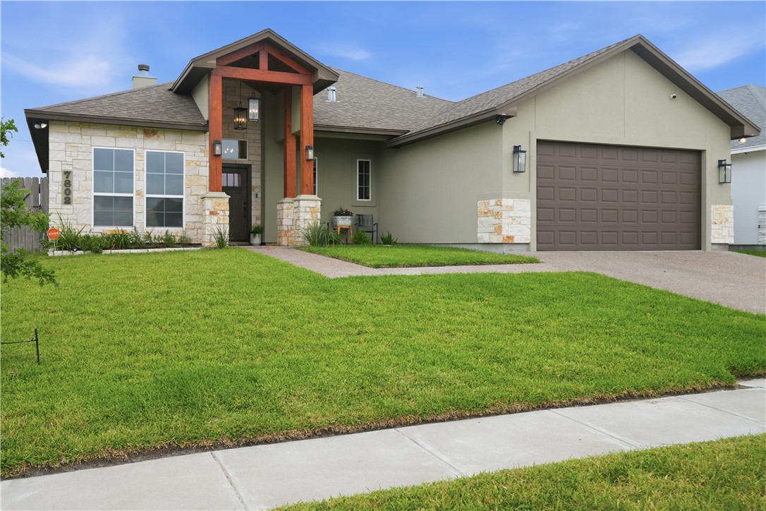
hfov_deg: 55.8
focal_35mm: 34
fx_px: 723
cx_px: 383
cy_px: 256
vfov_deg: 38.9
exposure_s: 1/80
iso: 100
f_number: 5.6
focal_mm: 34
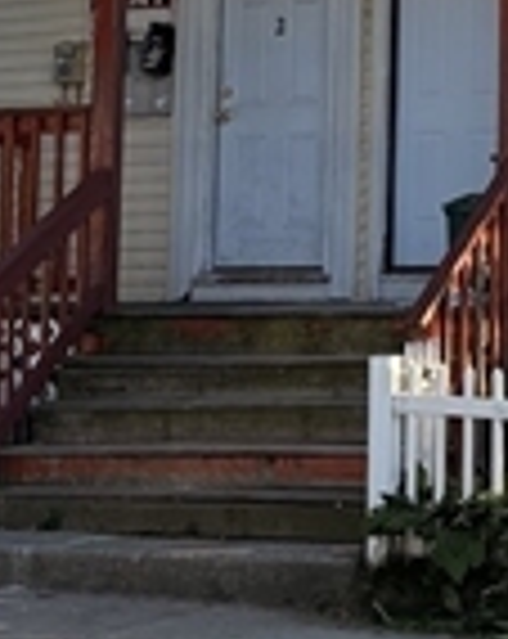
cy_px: -14
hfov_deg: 11.7
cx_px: 724
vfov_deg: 14.9
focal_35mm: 127
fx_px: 2395
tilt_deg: +7.3
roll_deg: -0.3
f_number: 1.78
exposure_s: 1/1292
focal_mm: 6.76
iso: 100
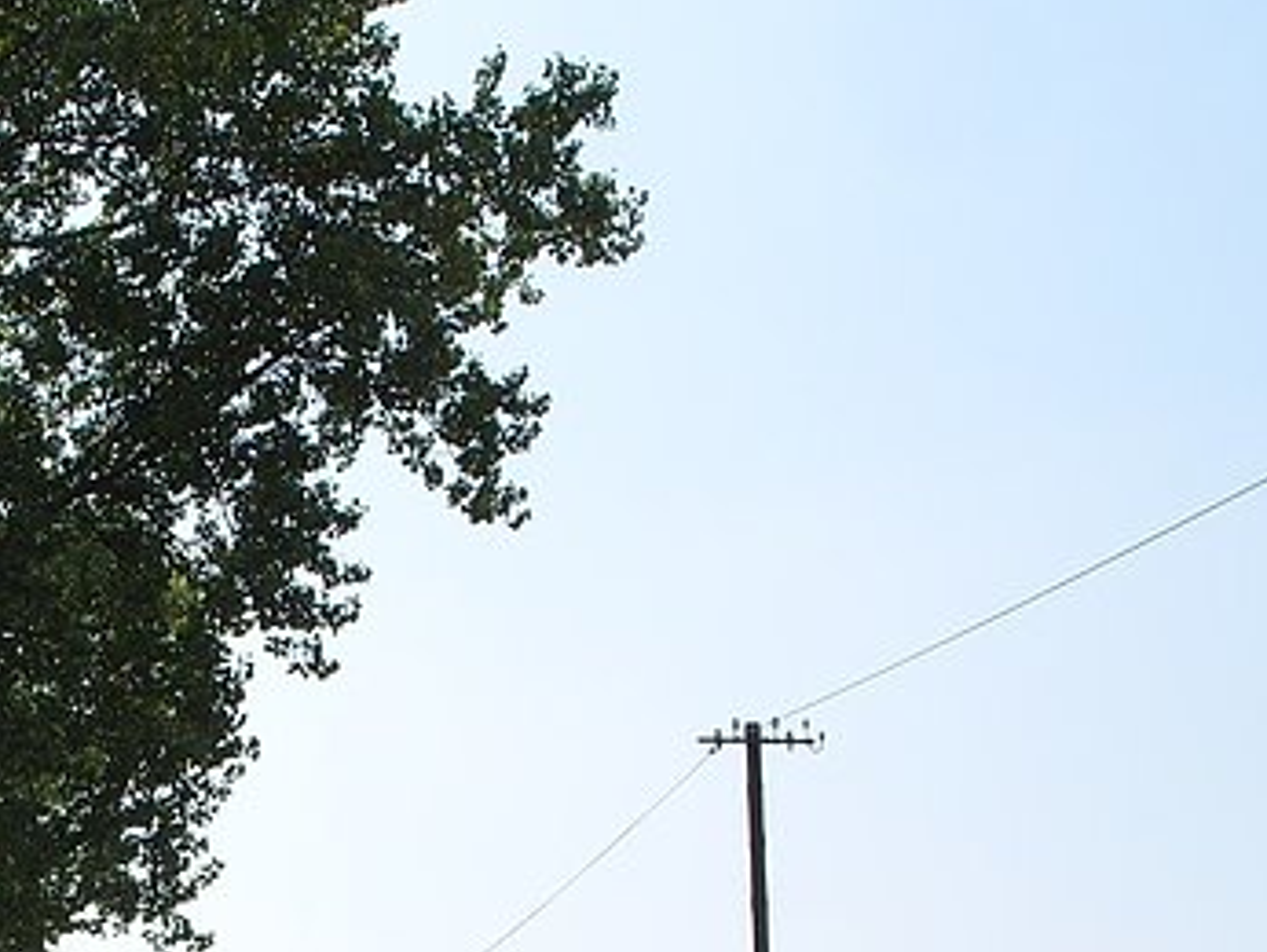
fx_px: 3333
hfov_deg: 21.1
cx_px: 121
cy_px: 1023
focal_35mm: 91
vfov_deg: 15.8
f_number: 6.3
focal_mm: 7.8
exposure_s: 1/350
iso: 80
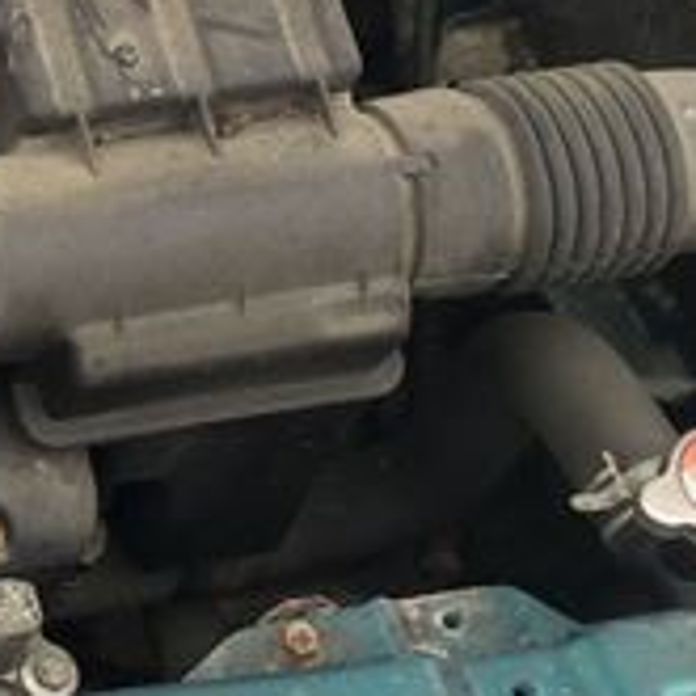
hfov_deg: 13.2
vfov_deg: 13.8
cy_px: -38
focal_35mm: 124
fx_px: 2821
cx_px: -397
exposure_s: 1/120
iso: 40
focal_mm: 4.15
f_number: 2.2
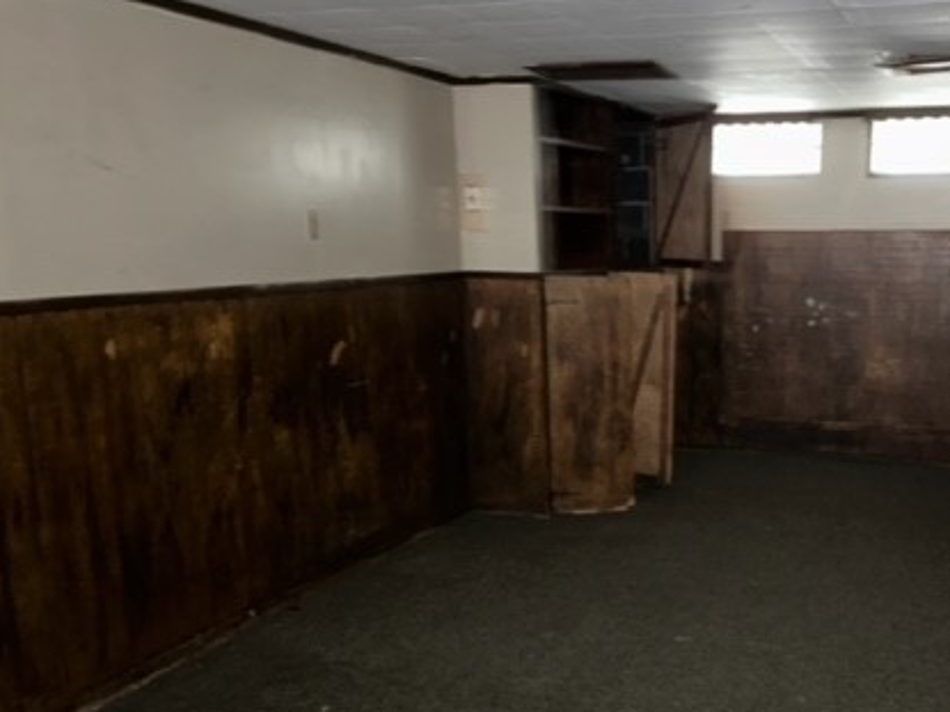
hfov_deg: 48.8
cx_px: 673
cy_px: 451
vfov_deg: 38.4
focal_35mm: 37
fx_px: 1015
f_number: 1.78
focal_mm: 6.86
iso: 500
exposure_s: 1/4
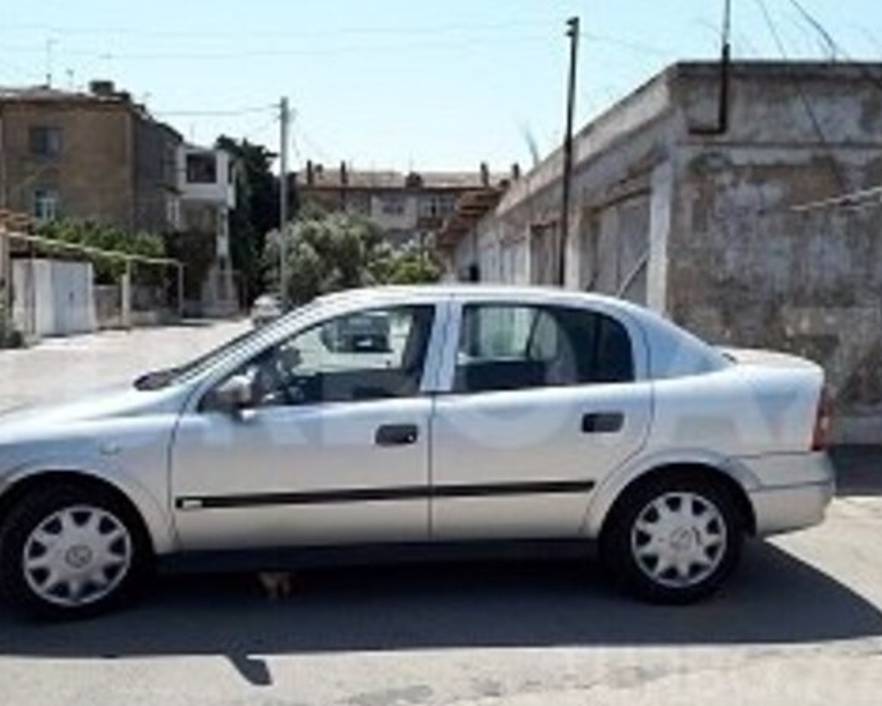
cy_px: 376
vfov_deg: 48.5
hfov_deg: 58.7
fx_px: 783
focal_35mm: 30
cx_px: 417
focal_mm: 3.6
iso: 40
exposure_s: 1/1110
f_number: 1.9
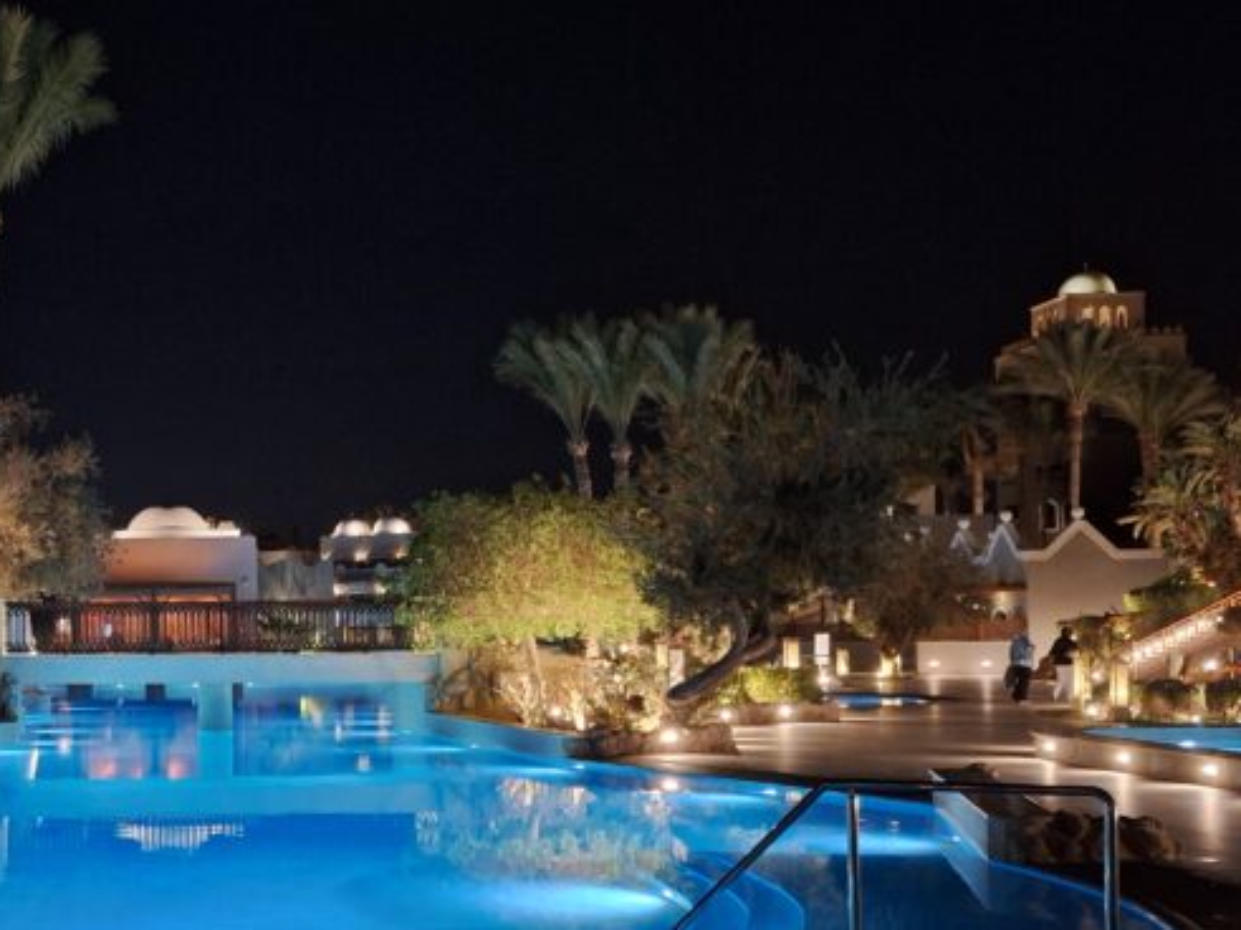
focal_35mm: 48
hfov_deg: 37.0
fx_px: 1720
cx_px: 111
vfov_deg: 30.1
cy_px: 607
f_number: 1.8
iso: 500
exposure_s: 1/20
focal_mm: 5.54
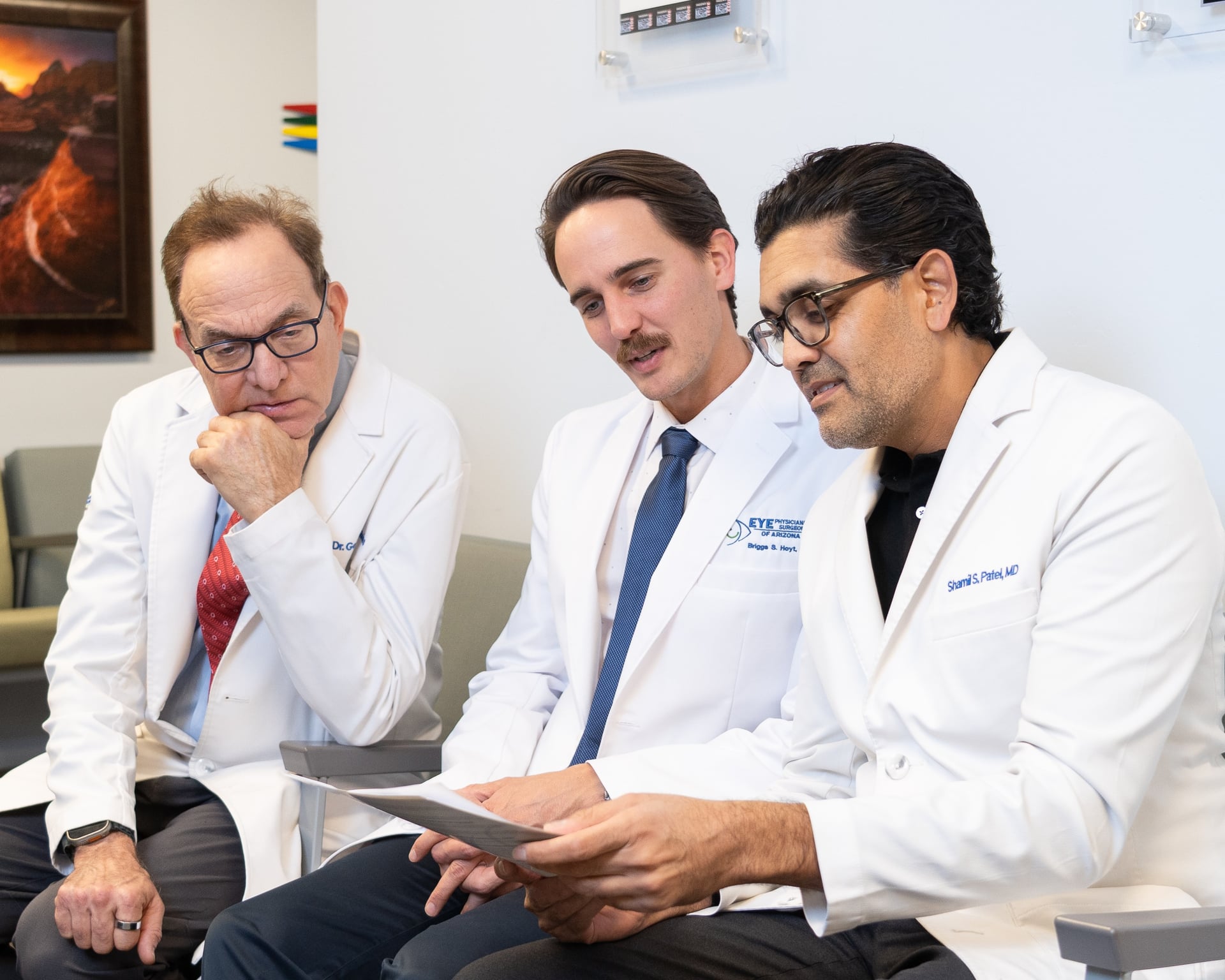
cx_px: 584
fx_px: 2260
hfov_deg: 30.3
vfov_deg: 24.5
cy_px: 490
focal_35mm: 62
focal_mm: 37
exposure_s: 1/80
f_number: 4
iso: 640
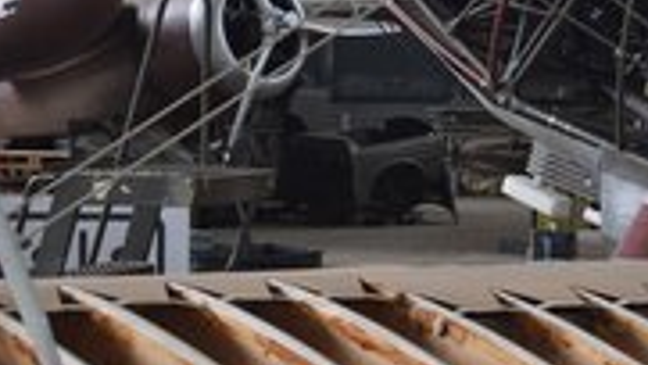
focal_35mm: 132
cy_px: 45
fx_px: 2269
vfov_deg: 9.2
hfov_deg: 16.3
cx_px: 337
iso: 400
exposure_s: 1/100
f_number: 5
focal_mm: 38
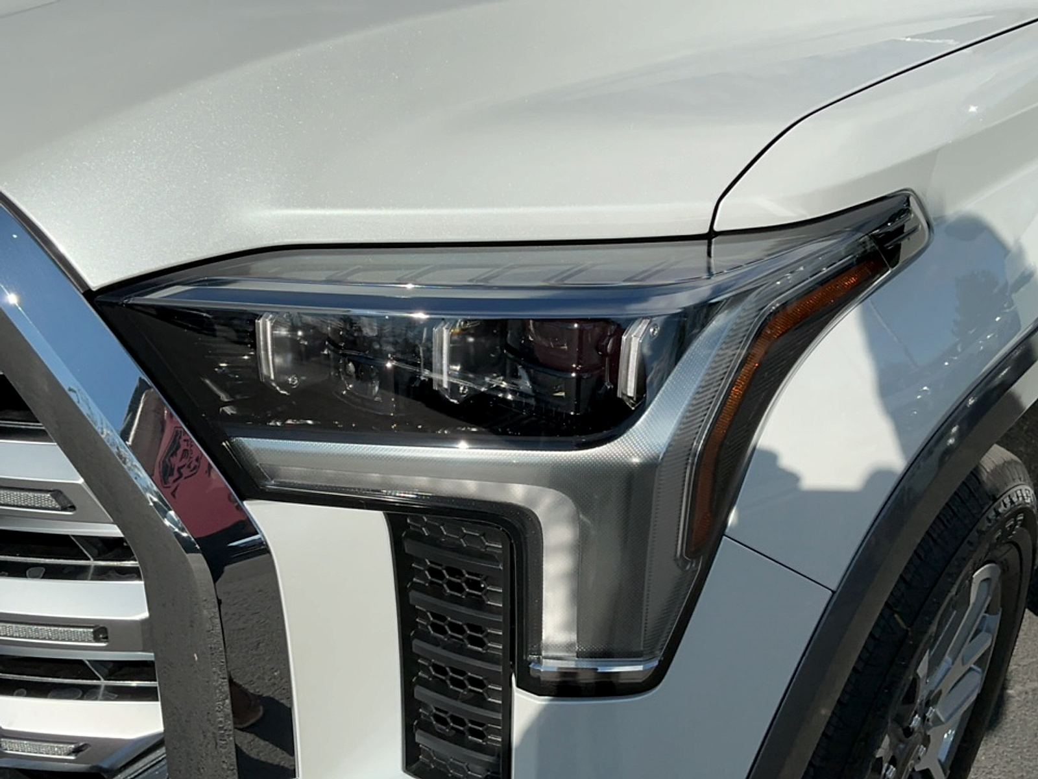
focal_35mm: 30
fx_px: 900
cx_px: 519
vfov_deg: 46.8
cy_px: 390
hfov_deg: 60.0
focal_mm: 3
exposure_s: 1/4405
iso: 25
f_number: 1.8
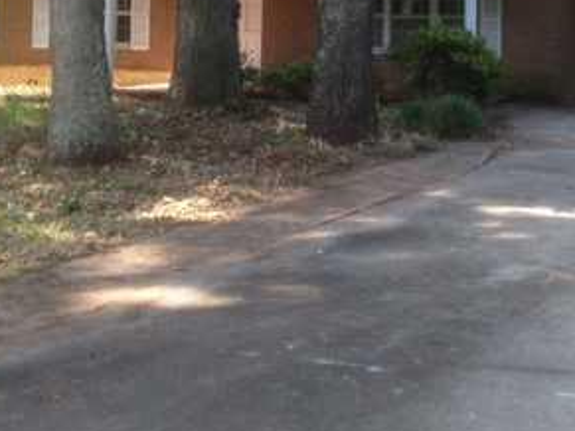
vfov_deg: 18.5
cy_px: -32
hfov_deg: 24.8
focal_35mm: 77
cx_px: 482
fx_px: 1279
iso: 50
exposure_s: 1/182
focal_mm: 4.28
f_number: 2.4
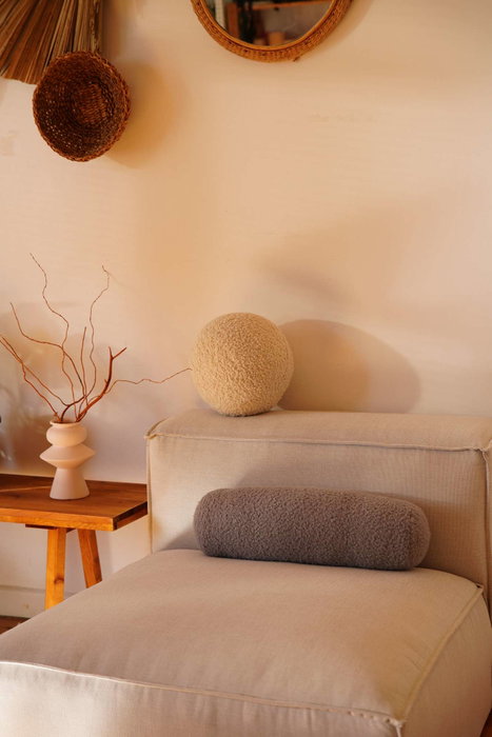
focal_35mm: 56
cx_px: 246
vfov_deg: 35.6
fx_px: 1147
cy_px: 368
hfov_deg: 24.2
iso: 125
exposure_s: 1/125
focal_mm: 56
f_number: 4.5
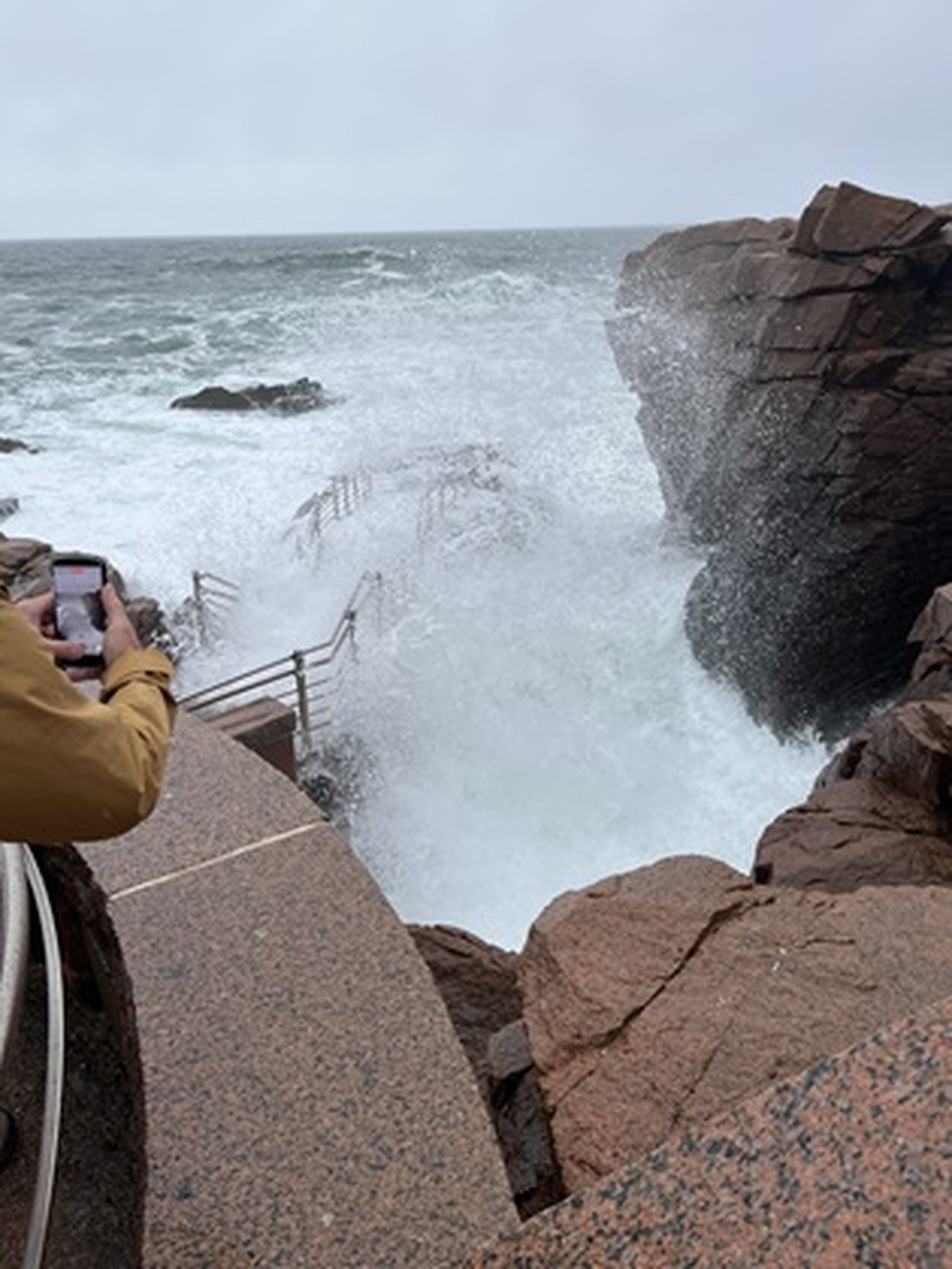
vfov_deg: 67.3
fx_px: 953
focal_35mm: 26
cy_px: 634
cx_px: 476
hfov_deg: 53.1
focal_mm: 5.1
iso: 50
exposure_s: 1/827
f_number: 1.6
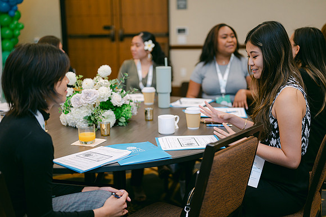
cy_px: 109
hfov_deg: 39.2
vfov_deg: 26.6
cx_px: 164
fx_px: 458
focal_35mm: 51
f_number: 2
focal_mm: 50
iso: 500
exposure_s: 1/125
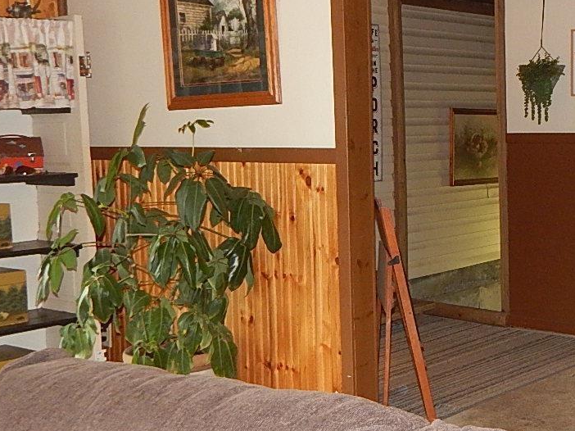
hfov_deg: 31.5
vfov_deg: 25.6
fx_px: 946
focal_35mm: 57
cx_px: 564
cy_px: 201
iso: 280
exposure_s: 1/30
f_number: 3.1
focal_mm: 4.5
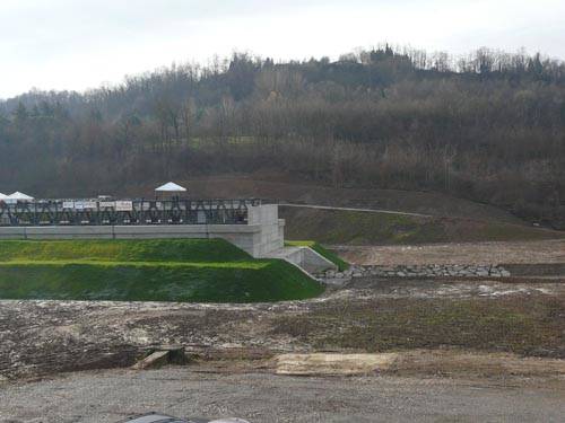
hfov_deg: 45.8
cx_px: 282
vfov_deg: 35.1
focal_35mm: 41
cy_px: 212
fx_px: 669
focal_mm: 4.6
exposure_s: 1/500
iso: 100
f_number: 3.2
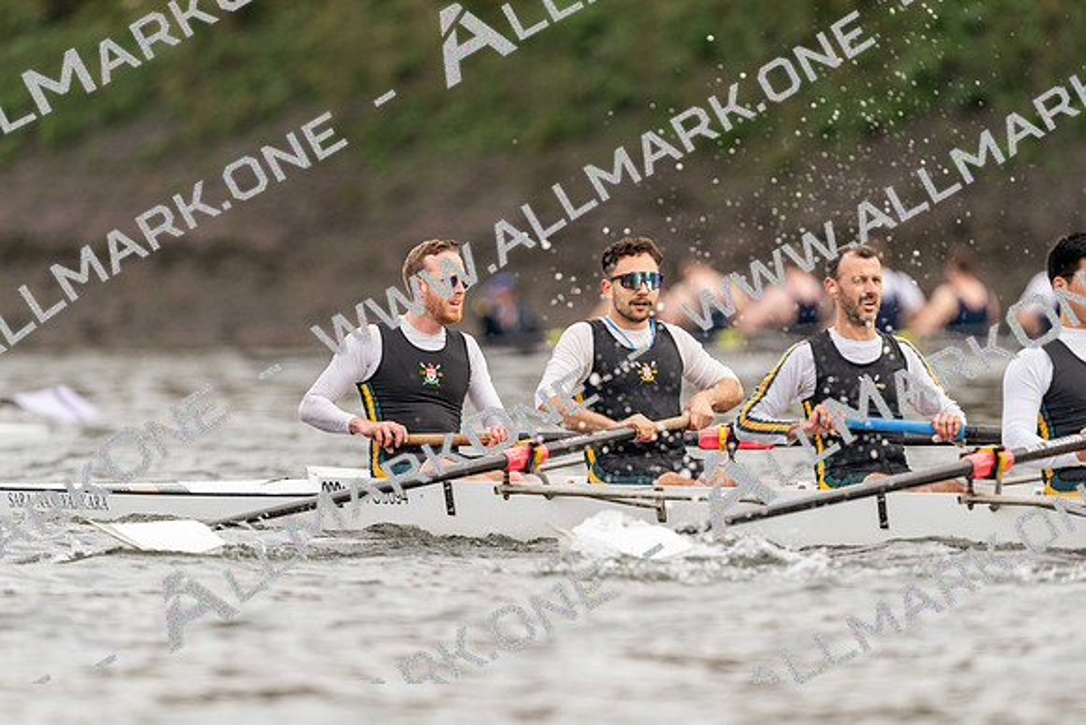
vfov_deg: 2.3
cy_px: 362
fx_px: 18103
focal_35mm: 600
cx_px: 543
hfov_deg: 3.4
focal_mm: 600
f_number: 5
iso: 400
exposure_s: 1/1250
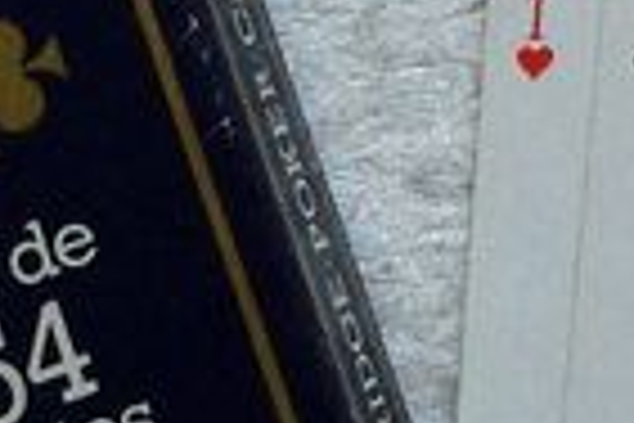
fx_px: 4543
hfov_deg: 7.1
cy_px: -902
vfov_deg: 5.0
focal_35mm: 258
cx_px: 1915
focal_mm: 4.28
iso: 80
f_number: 2.4
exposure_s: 1/120
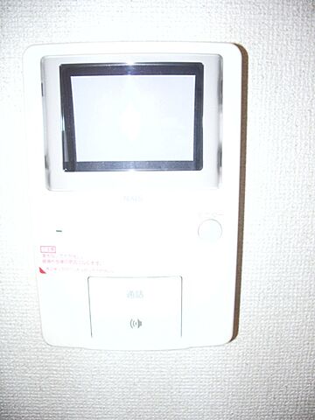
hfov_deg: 40.7
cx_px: 158
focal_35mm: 35
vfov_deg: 52.6
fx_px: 425
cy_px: 210
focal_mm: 5.8
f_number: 2.6
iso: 160
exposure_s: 1/40
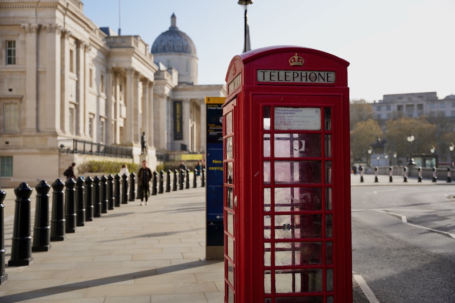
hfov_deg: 46.3
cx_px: 228
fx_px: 532
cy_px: 152
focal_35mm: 42
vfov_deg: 31.8
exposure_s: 1/1000
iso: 100
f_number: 2.8
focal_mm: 42.1
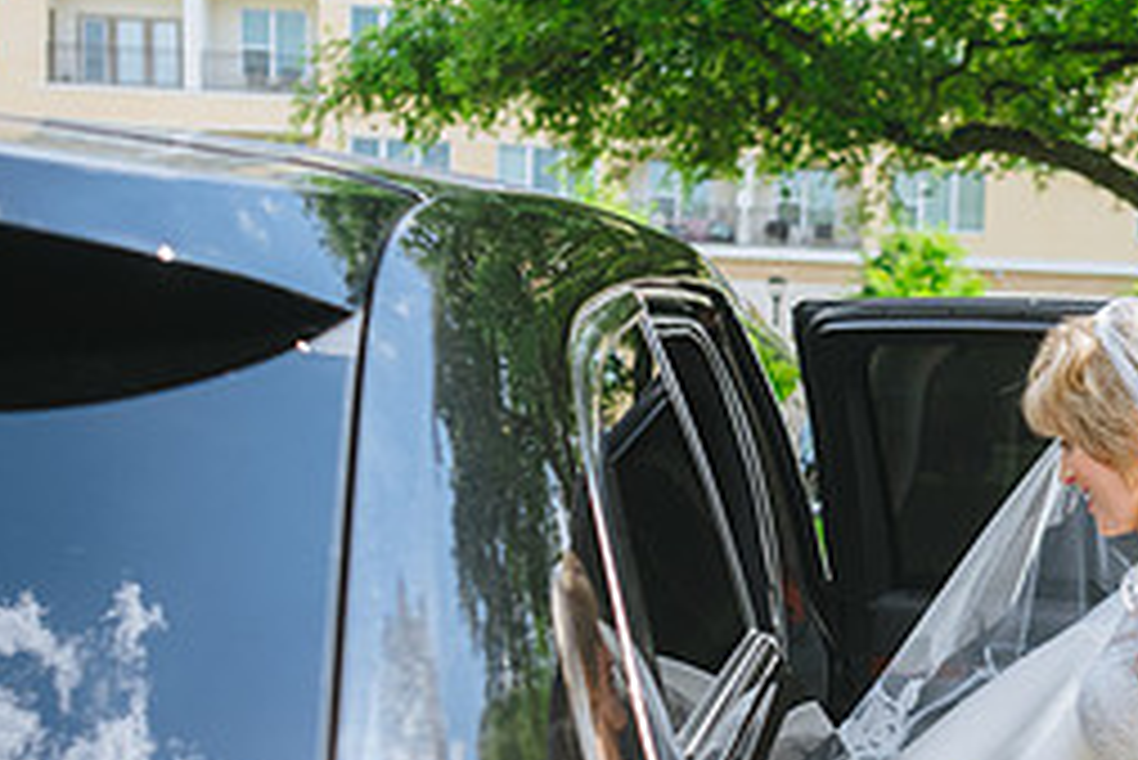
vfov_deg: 24.3
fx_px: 1740
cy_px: 587
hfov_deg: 35.2
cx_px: 886
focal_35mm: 55
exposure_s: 1/2000
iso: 400
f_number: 2.8
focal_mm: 24
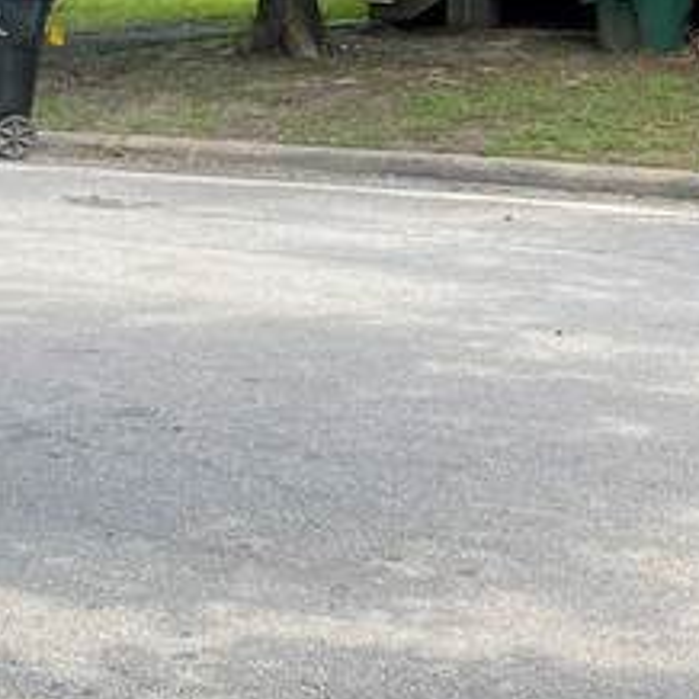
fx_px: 2307
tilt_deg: +3.0
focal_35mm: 101
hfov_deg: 17.2
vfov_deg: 16.5
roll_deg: +0.6
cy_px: -160
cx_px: 459
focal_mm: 4.25
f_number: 1.8
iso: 32
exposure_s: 1/326
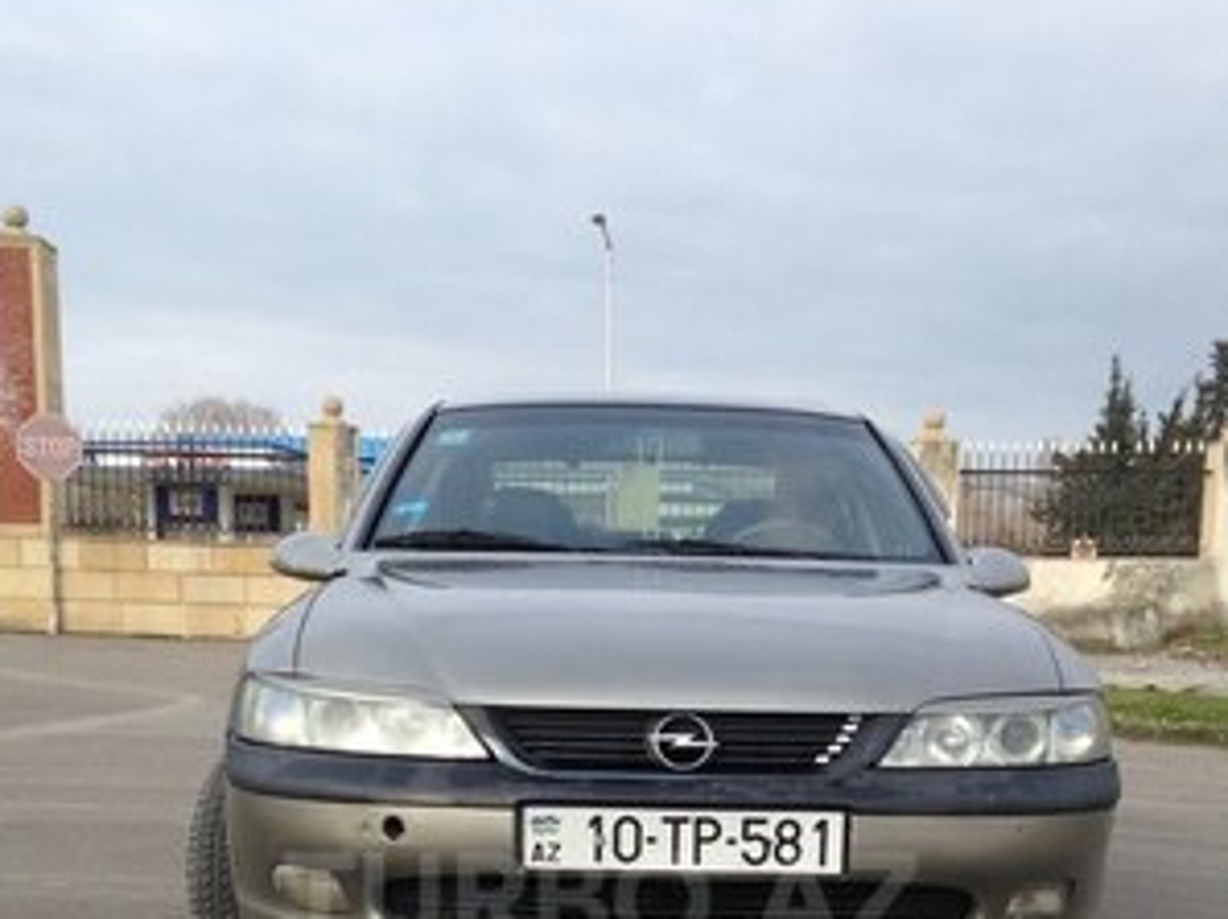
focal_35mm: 55
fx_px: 1950
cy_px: 898
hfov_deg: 35.0
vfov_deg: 25.3
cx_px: 602
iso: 50
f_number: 2.4
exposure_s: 1/821
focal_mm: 4.12
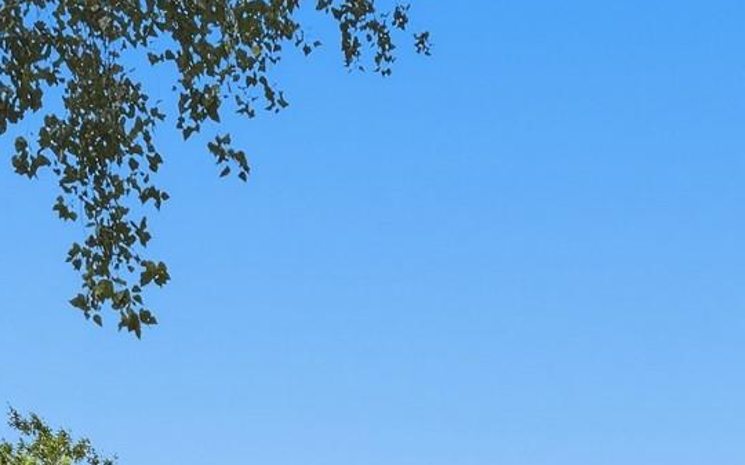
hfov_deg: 45.2
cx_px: 414
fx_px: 893
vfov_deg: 21.9
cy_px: 771
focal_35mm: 44
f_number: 2.2
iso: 32
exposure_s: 1/770
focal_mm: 2.2
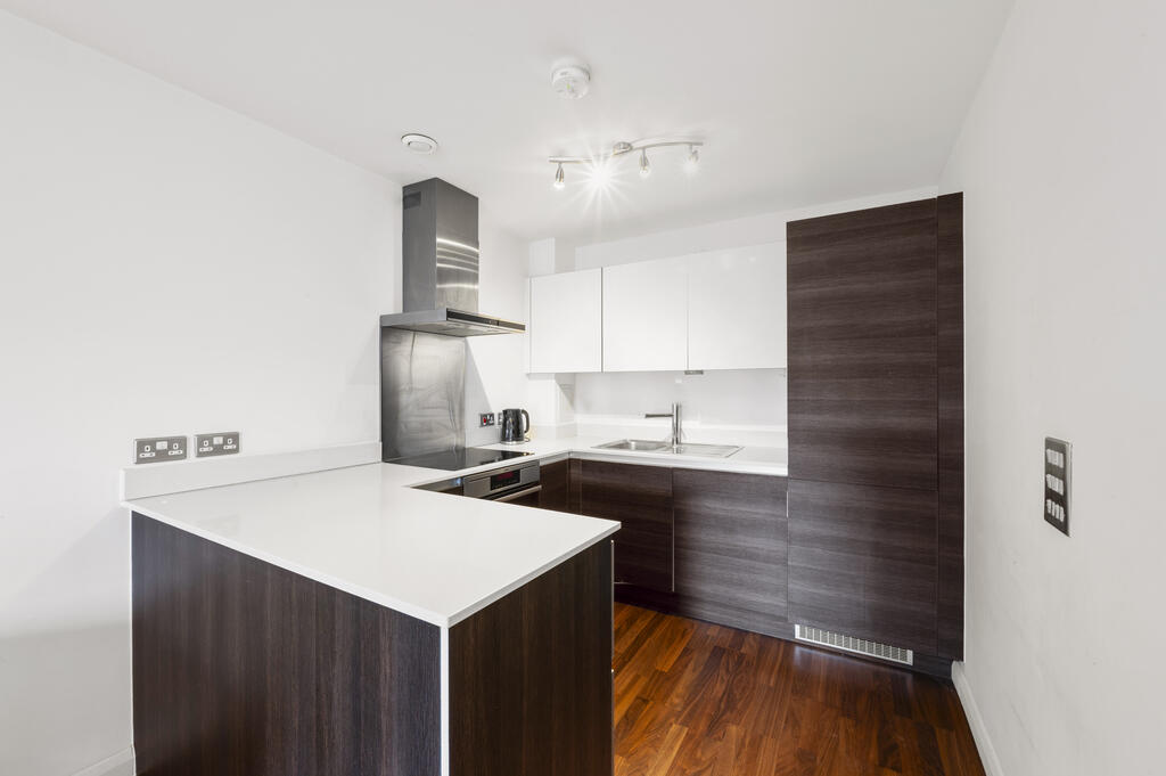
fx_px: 453
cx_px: 583
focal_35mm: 14
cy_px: 388
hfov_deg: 104.3
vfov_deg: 81.1
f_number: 16
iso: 200
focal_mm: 14
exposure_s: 1.3
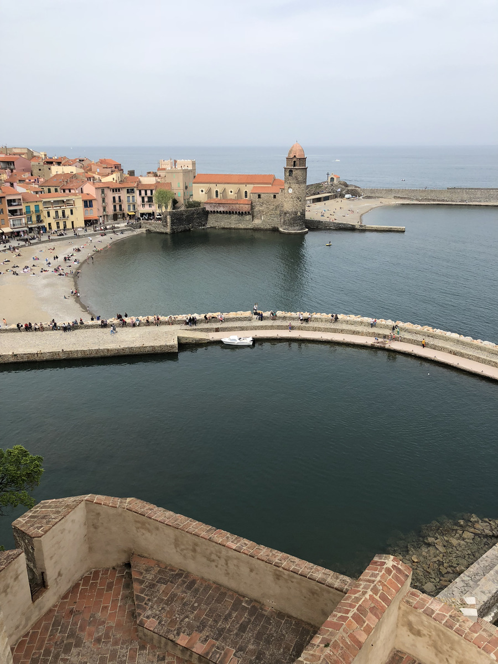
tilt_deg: -18.1
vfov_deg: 63.4
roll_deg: +0.7
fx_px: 537
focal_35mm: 28
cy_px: 332
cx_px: 249
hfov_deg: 49.7
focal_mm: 4
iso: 20
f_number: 1.8
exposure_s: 1/1600
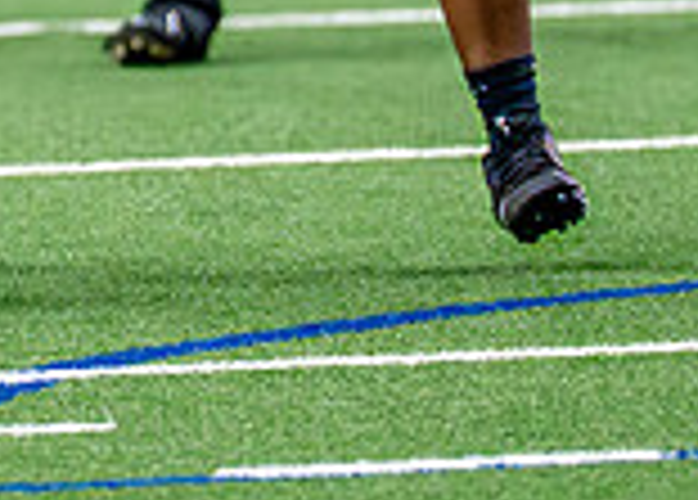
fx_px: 24464
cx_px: -270
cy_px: -265
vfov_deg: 1.2
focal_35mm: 1233
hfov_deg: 1.6
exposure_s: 1/2000
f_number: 2.8
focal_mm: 200
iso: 5000
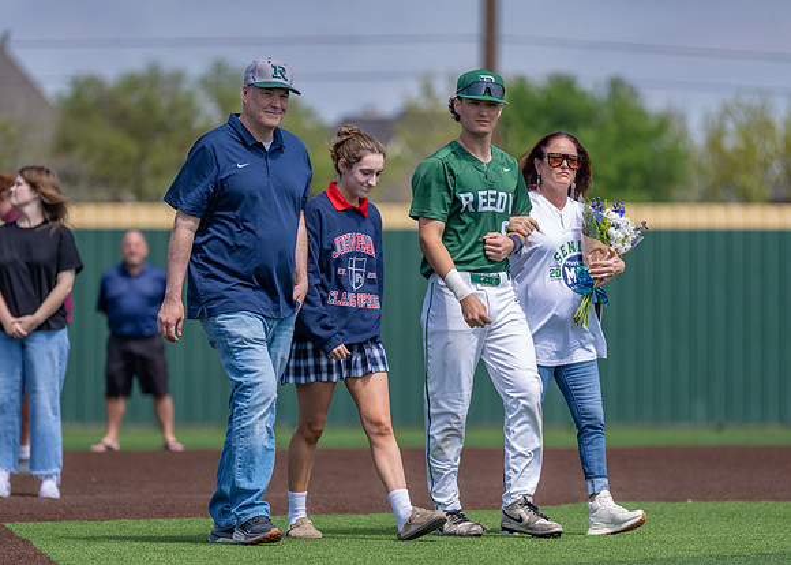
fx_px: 5530
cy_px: 306
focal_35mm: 246
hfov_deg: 8.2
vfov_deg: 5.8
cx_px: 393
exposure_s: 1/1600
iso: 100
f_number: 2.8
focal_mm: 200
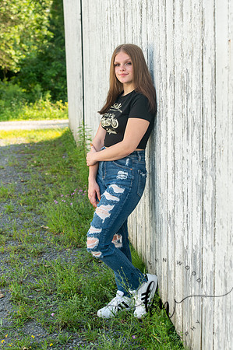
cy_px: 175
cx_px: 116
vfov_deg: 28.9
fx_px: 681
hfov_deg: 19.4
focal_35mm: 70
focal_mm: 70
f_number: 5.6
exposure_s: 1/250
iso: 400
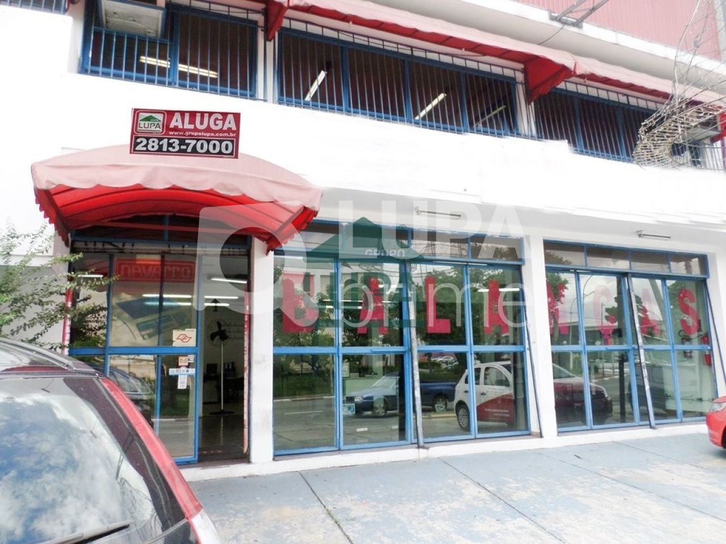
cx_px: 363
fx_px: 524
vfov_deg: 54.9
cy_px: 272
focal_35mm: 25
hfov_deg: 69.4
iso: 80
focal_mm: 4.5
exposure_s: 1/350
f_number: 2.5
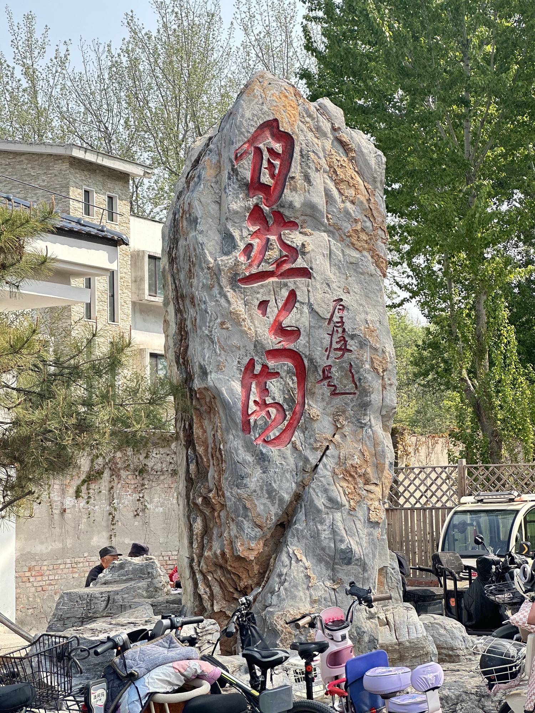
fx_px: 1587
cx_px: 268
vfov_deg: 25.3
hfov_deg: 19.1
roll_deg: +1.2
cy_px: 356
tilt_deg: +6.6
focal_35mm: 77
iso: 32
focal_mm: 9
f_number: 2.8
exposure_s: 1/194
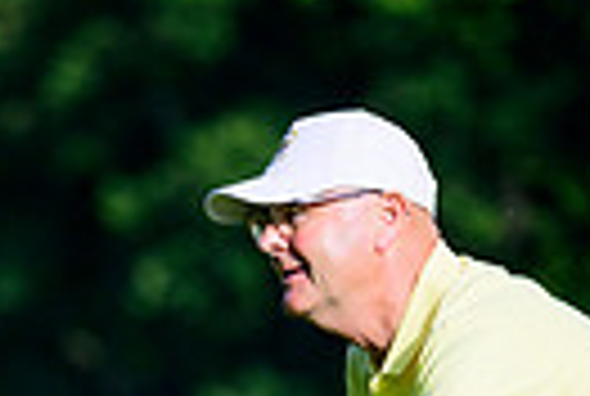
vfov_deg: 1.0
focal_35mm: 1326
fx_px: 21781
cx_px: -198
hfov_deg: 1.6
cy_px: 803
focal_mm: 300
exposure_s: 1/2500
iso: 640
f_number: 5.6
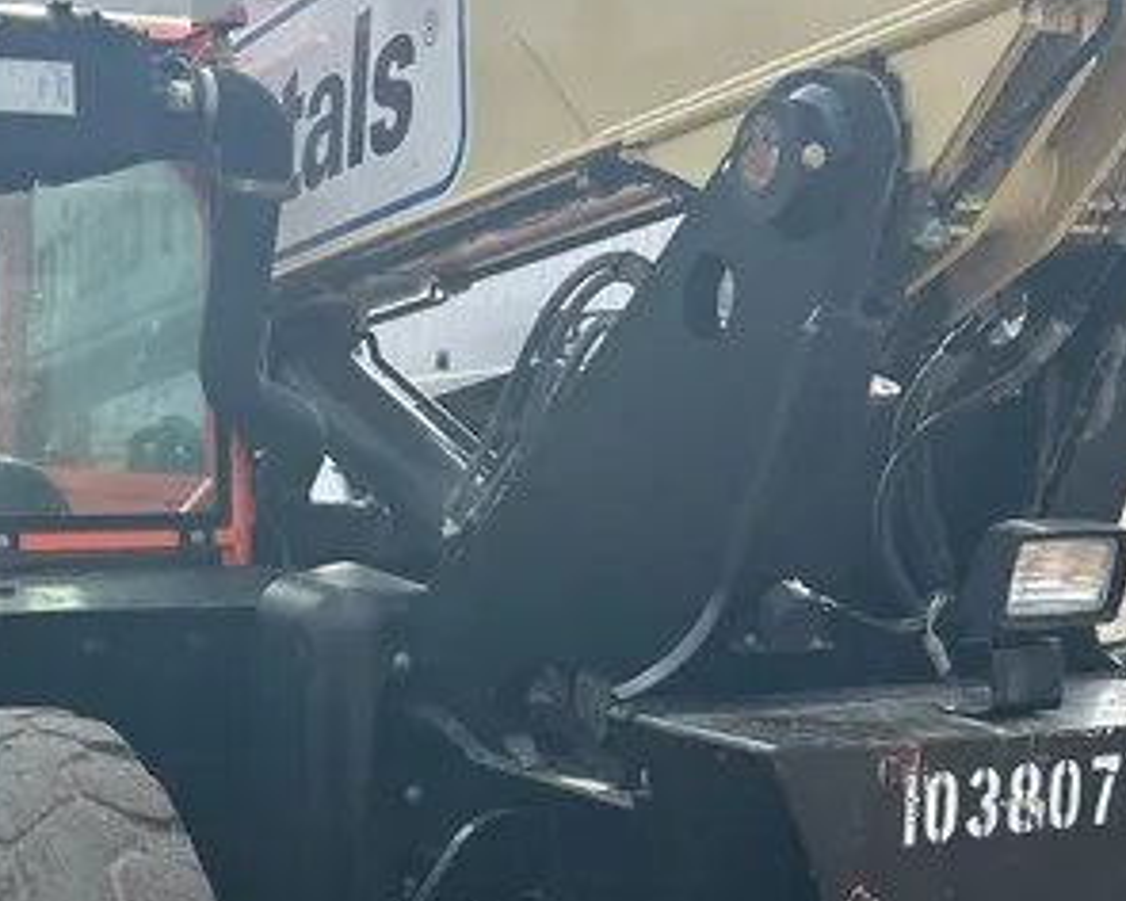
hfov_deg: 29.5
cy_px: 865
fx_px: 2099
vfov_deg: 23.4
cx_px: 267
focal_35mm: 63
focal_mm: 5.7
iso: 50
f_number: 1.5
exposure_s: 1/1698
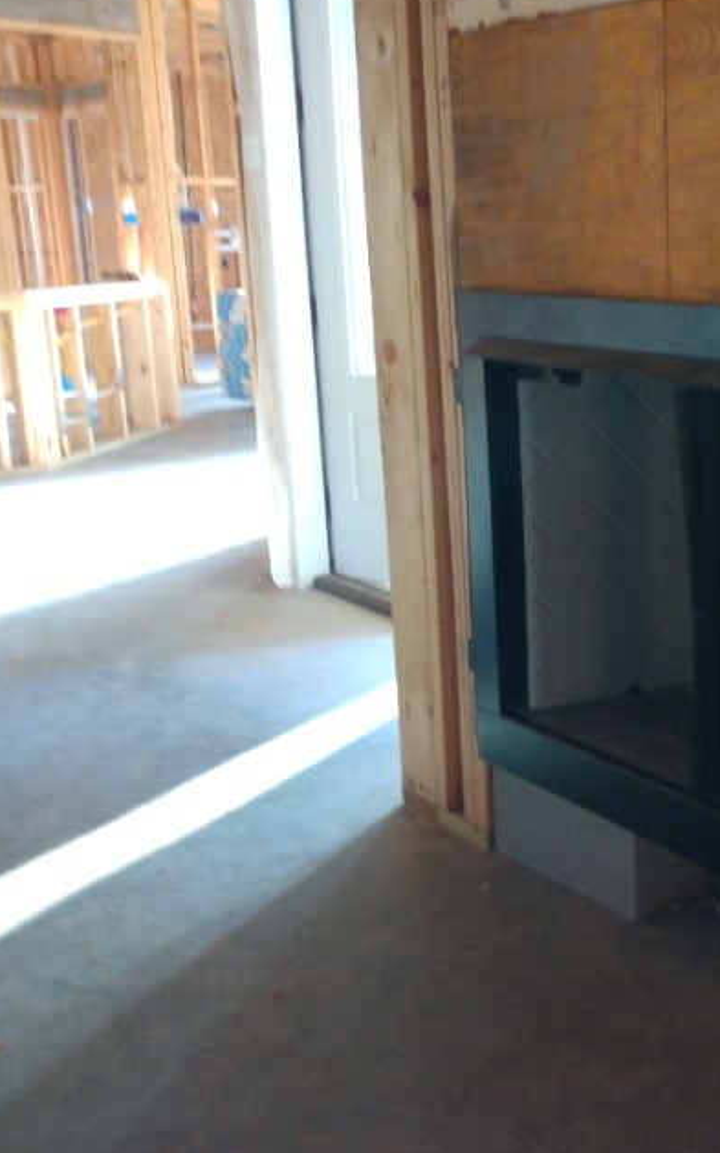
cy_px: 561
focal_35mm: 31
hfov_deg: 36.5
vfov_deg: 61.2
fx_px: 973
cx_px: 720
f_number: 2
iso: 356
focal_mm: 3.54
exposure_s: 1/30
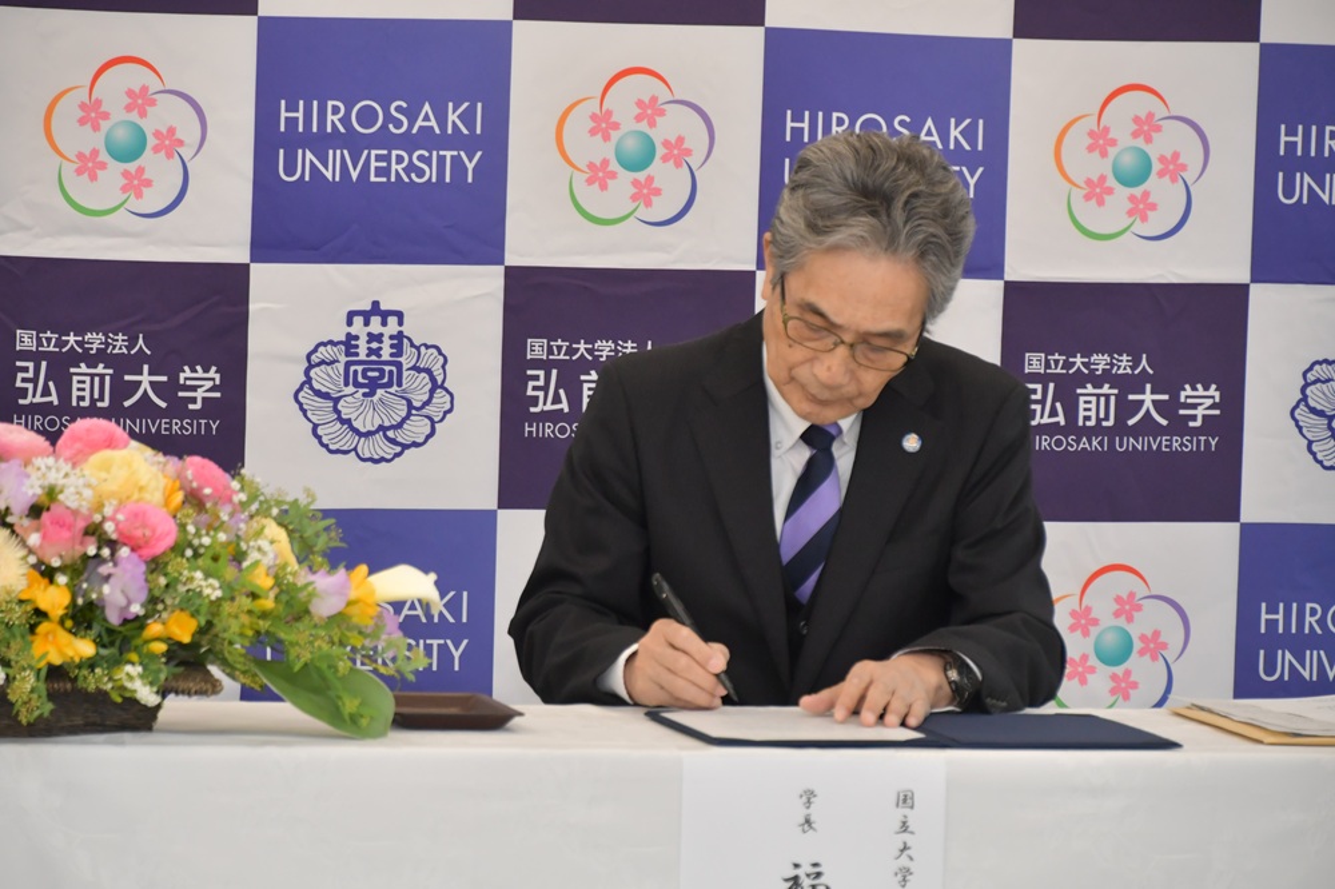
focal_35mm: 202
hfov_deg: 10.2
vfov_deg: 6.8
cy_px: 444
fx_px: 7506
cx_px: 668
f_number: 6
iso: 1800
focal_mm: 135
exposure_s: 1/200
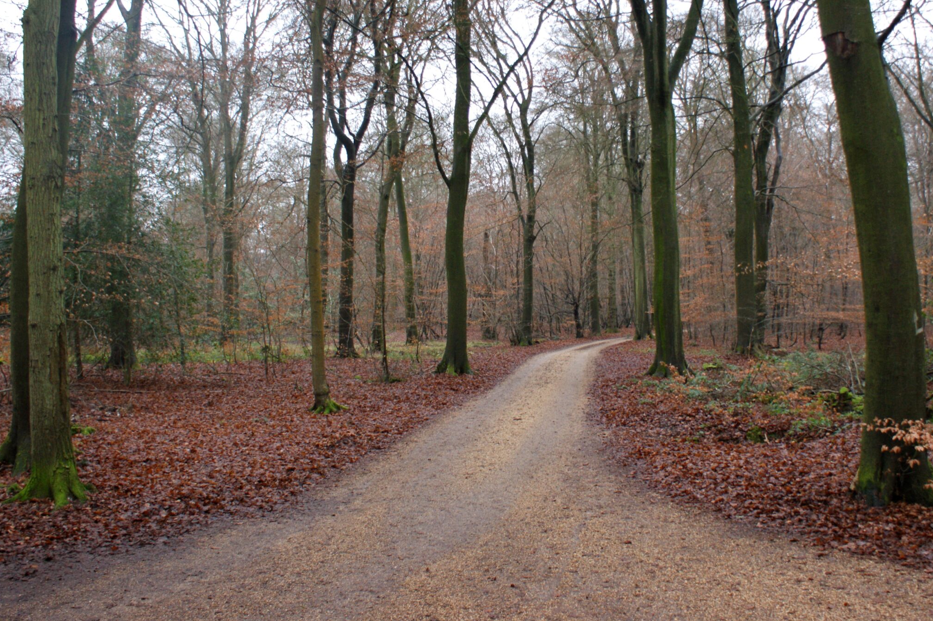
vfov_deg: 34.9
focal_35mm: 38
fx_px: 984
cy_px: 238
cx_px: 540
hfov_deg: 50.5
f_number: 4
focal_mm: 20
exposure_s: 1/30
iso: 400
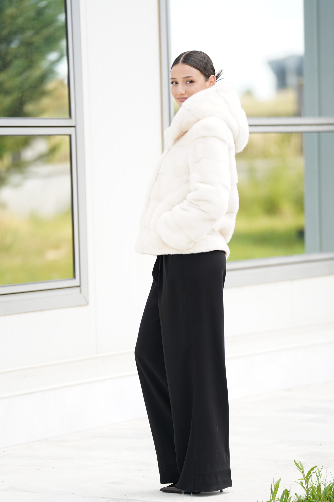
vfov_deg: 12.2
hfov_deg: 8.2
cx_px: 168
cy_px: 254
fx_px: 2338
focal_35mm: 168
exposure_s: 1/250
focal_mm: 164
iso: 160
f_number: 2.8
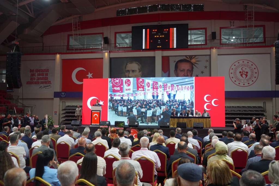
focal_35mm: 34
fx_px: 264
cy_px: 93
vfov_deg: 38.9
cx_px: 140
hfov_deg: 55.8
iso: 1000
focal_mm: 34
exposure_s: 1/160
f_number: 4
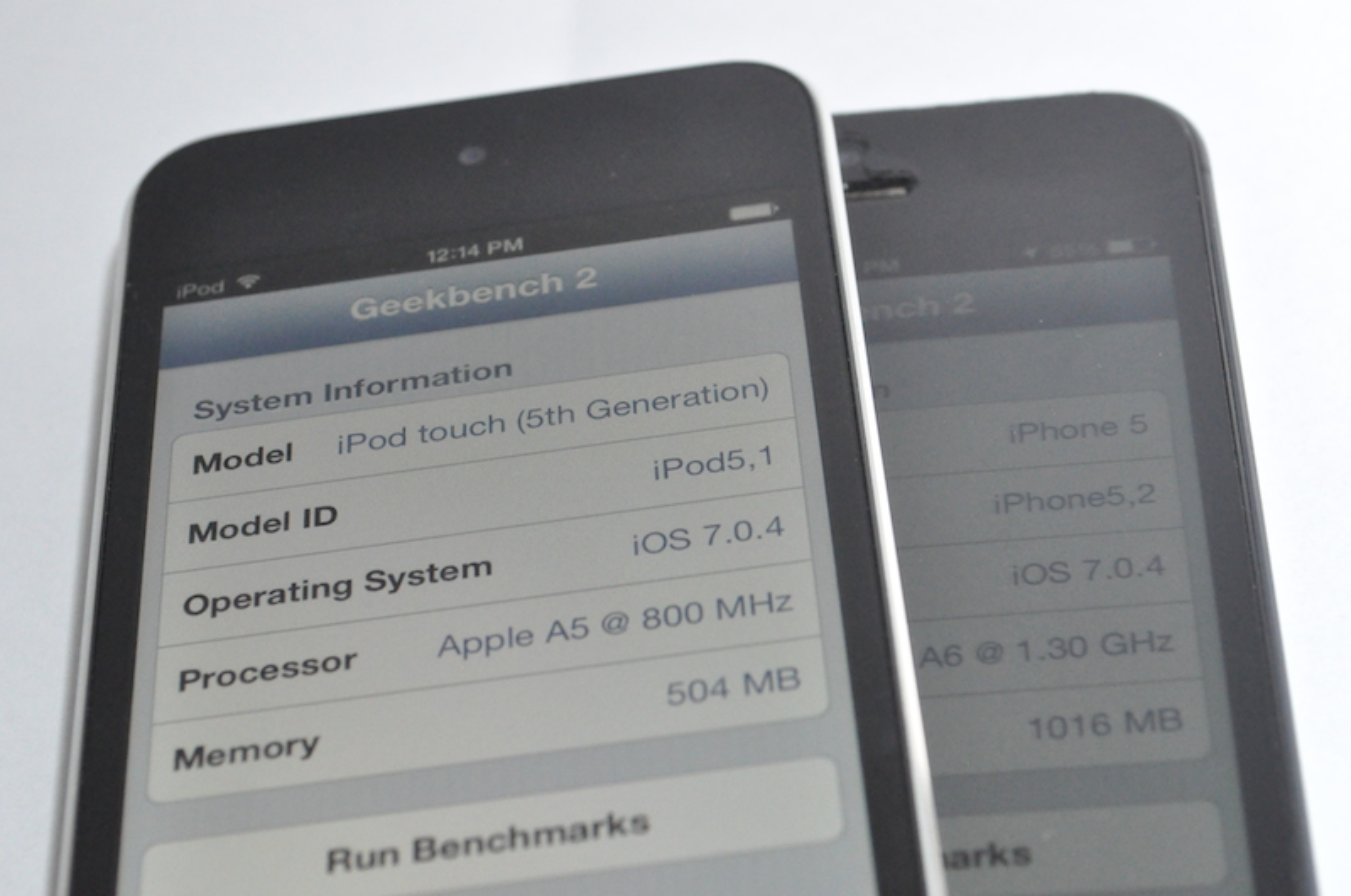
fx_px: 3092
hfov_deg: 24.7
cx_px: 676
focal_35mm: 82
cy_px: 448
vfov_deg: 16.5
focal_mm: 55
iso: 4000
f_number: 11
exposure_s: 1/200
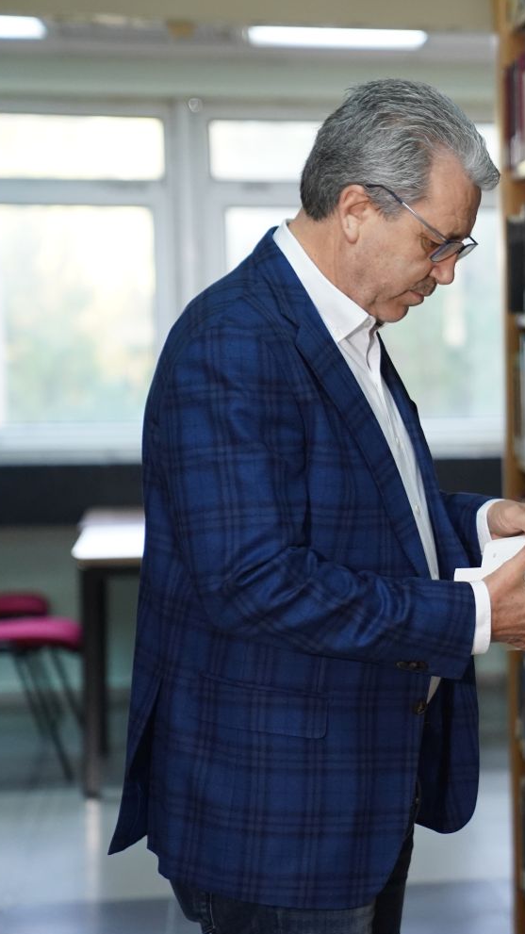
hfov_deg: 10.7
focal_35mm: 111
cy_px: 469
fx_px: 2749
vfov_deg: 19.3
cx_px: 664
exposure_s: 1/160
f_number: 2.8
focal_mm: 70
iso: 3200
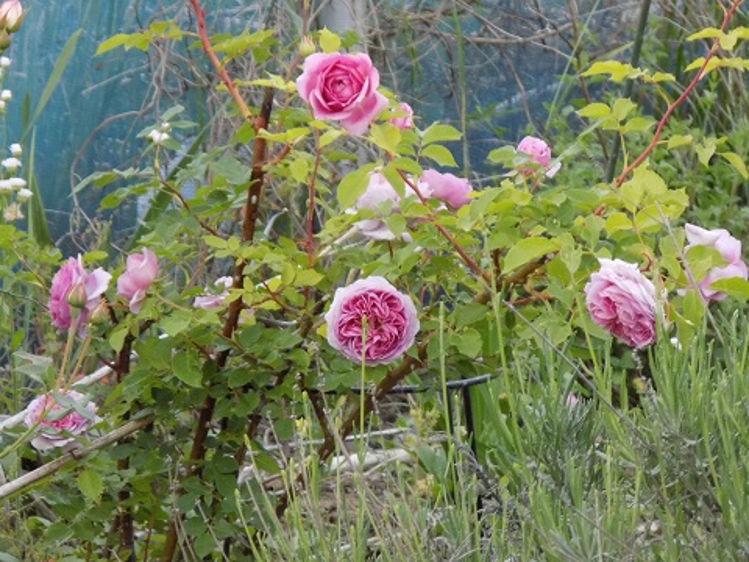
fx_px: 8698
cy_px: 281
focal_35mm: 402
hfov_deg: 4.9
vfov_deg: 3.7
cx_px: 374
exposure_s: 1/40
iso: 400
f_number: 5.9
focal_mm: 71.5
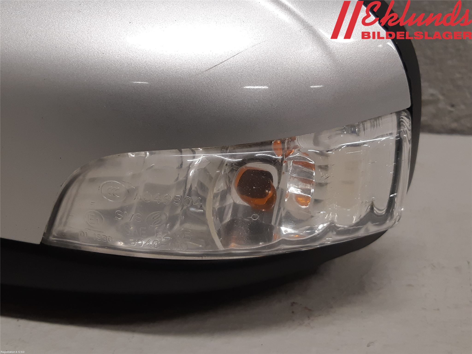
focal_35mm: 26
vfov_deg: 53.1
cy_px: 177
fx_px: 355
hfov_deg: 67.3
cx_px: 236
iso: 80
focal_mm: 3.93
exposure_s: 1/50
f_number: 1.7
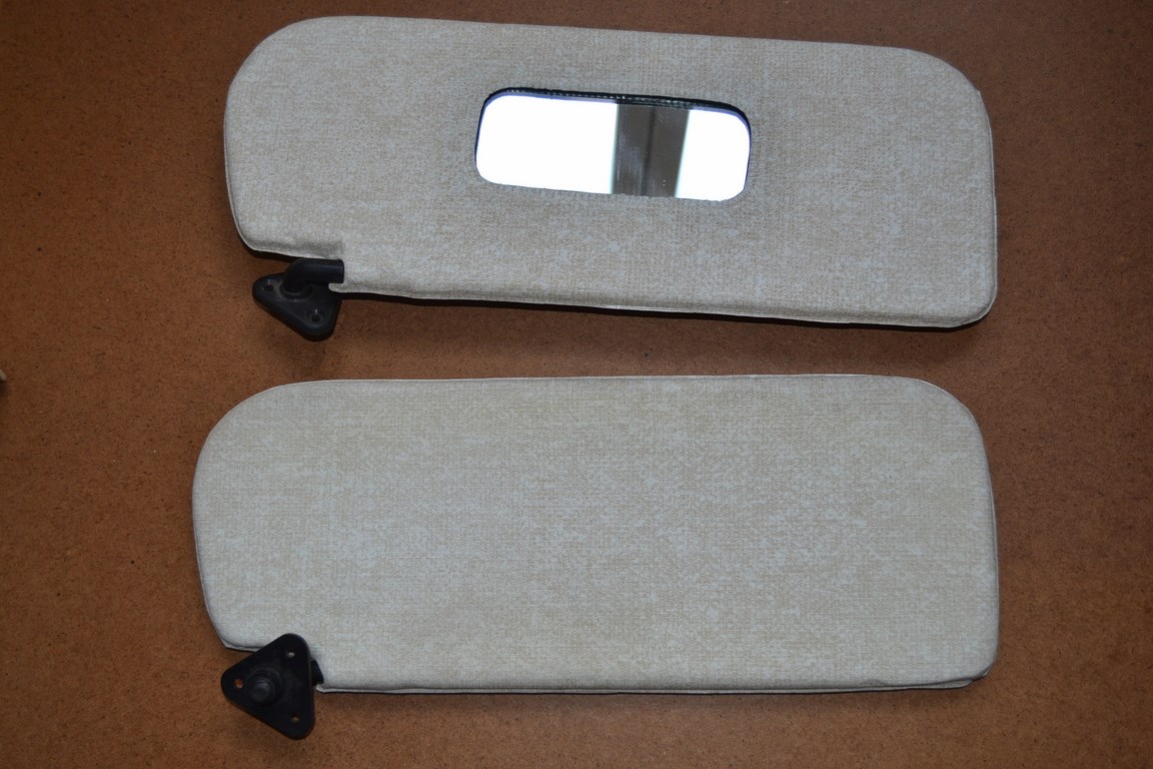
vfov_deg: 34.2
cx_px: 576
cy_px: 384
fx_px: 1249
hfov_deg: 49.6
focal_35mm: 39
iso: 250
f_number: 4.2
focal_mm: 26
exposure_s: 1/125
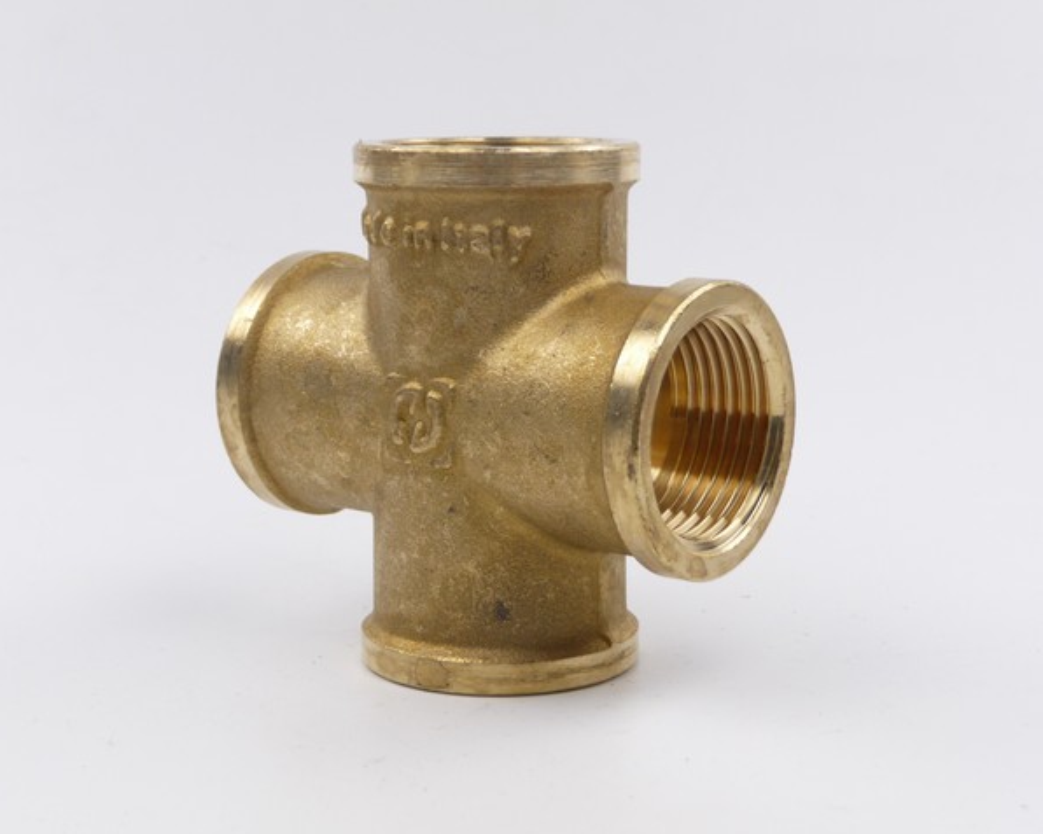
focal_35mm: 65
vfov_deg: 23.5
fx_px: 2007
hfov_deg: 29.1
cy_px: 418
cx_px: 511
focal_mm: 10.5
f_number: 4.5
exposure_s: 1/400
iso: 100
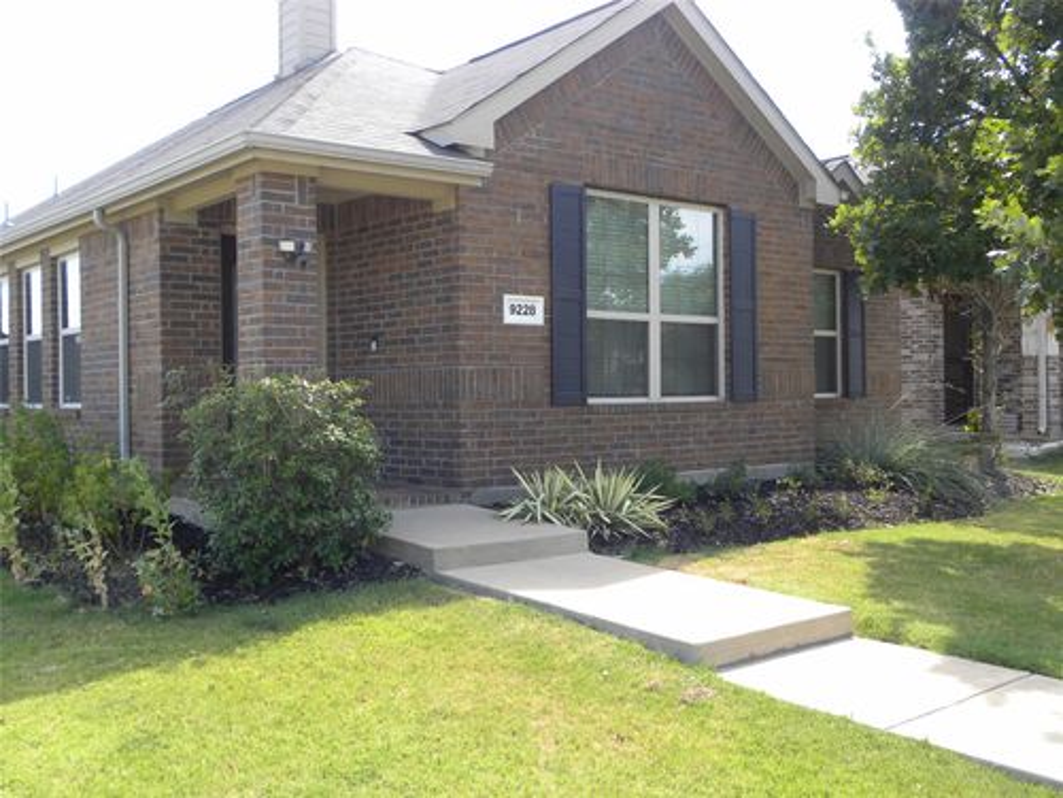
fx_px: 1136
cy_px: 399
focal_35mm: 37
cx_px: 532
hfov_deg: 50.1
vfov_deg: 38.7
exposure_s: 1/123
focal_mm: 6.6
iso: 64
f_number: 4
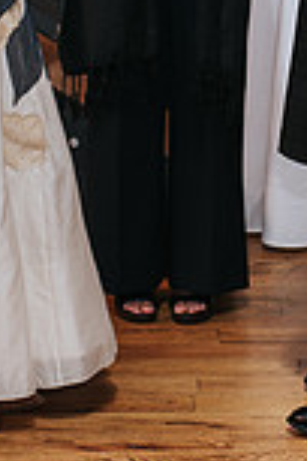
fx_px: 2213
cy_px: 17
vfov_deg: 11.8
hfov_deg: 7.9
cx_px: 155
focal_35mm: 173
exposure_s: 1/200
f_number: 3.2
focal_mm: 35
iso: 800
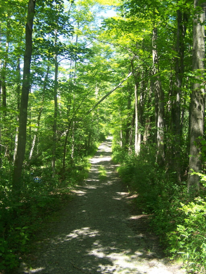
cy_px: 137
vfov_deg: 49.0
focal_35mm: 38
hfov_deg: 37.7
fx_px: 301
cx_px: 103
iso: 80
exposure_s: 1/160
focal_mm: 6.3
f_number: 2.8
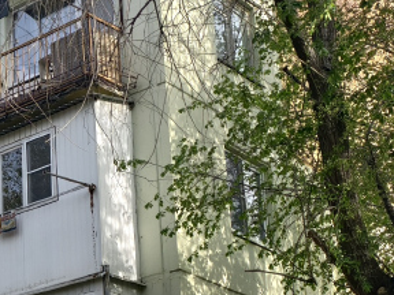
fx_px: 1184
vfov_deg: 13.9
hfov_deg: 17.8
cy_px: 318
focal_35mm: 104
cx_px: -109
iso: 72
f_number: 1.57
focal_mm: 6.54
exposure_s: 1/1124
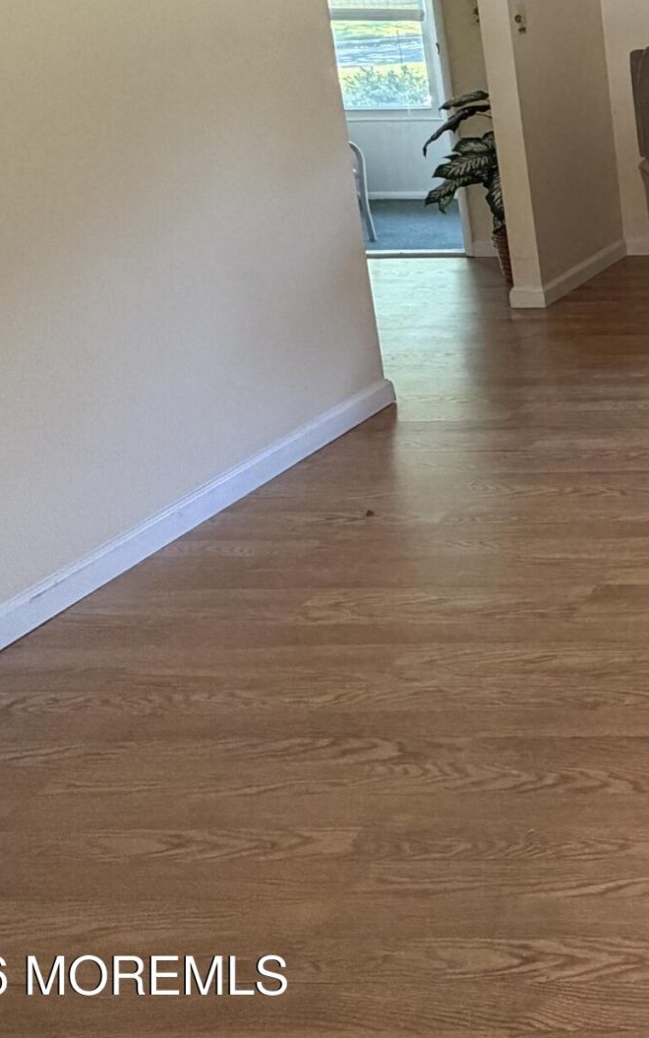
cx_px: 1106
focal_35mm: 36
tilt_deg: -9.6
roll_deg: +1.7
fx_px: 1018
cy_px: 118
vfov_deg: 48.7
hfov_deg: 23.2
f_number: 2.2
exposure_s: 1/68
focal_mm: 2.22
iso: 320
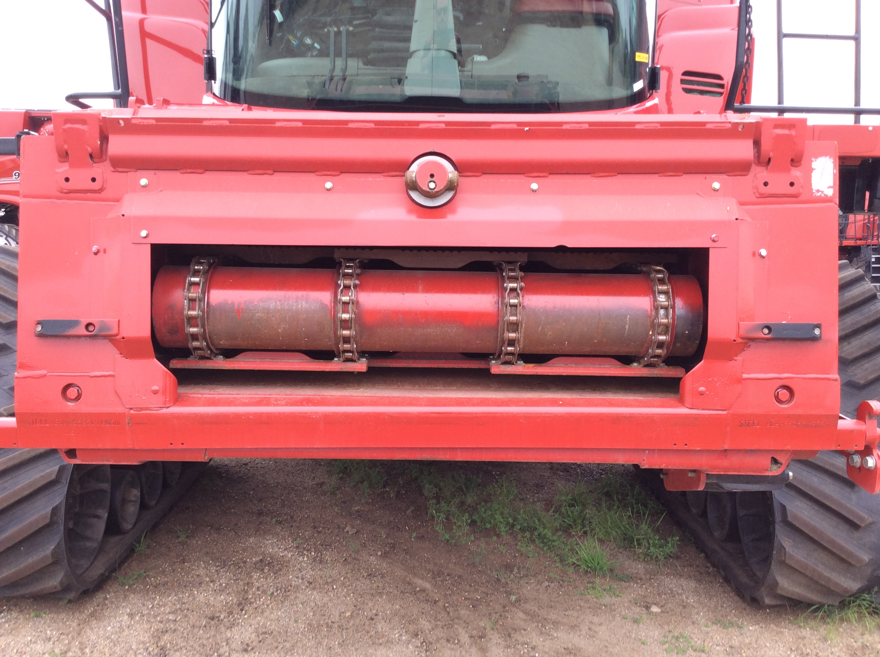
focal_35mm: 32
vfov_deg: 44.1
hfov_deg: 56.9
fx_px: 812
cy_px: 328
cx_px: 440
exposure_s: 1/128
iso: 32
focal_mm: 3.3
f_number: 2.4
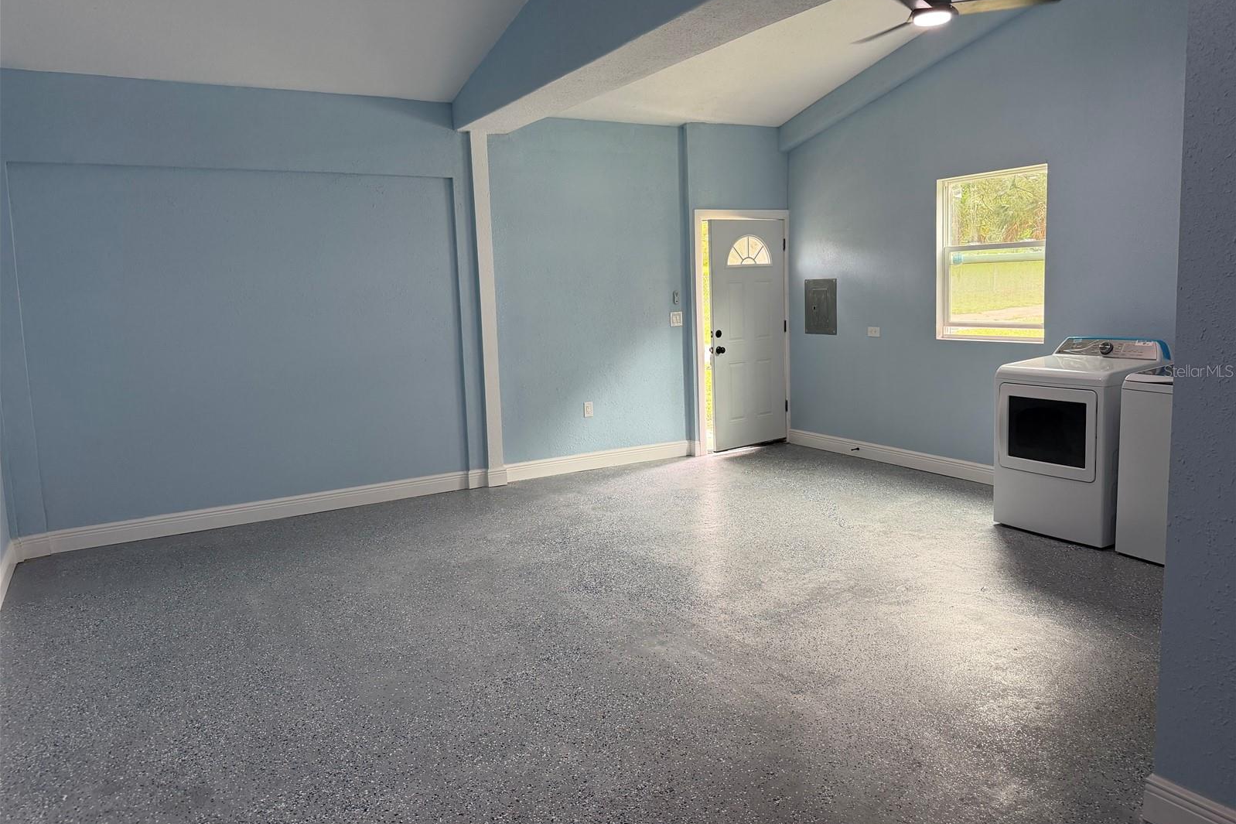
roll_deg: +2.0
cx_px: 618
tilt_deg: -6.9
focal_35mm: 25
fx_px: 858
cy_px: 371
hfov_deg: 71.5
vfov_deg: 51.2
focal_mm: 6.76
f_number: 1.78
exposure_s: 1/120
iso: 160
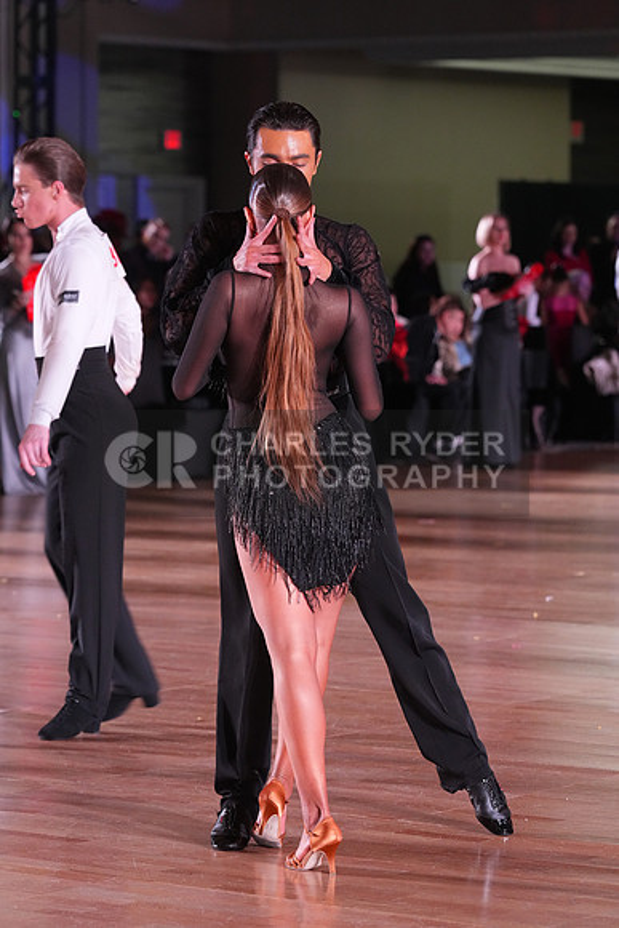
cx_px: 310
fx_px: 3634
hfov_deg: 9.7
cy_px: 464
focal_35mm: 141
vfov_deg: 14.5
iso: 4000
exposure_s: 1/200
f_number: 5
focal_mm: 141
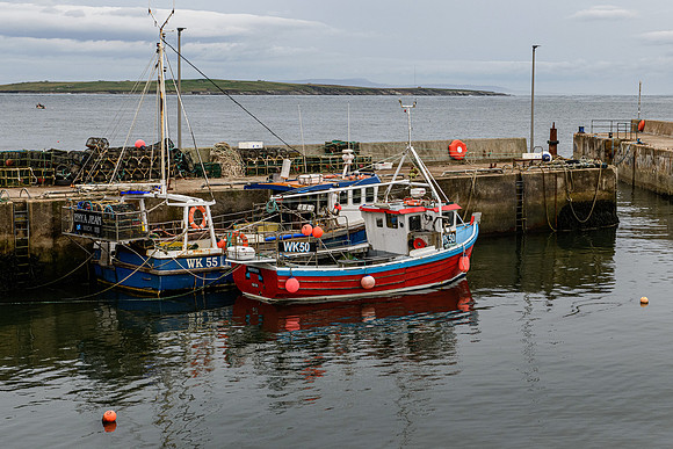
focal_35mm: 65
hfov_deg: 31.1
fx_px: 1211
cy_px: 226
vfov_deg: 21.0
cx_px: 334
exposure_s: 1/400
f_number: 10
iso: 800
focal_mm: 58
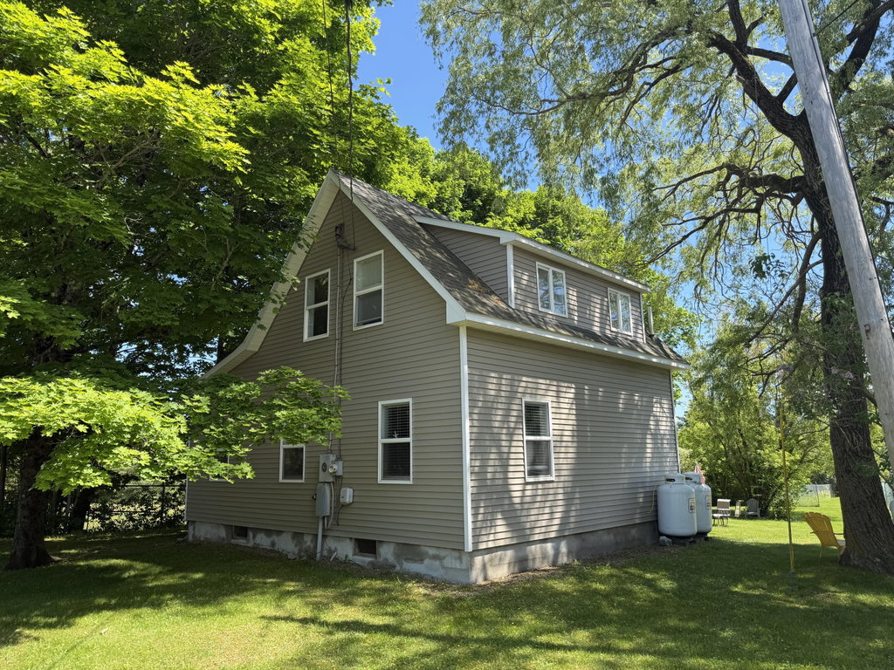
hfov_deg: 71.6
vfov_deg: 56.8
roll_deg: +0.9
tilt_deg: +9.7
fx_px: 620
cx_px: 447
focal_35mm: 24
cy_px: 335
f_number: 1.78
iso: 80
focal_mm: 6.76
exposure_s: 1/1250
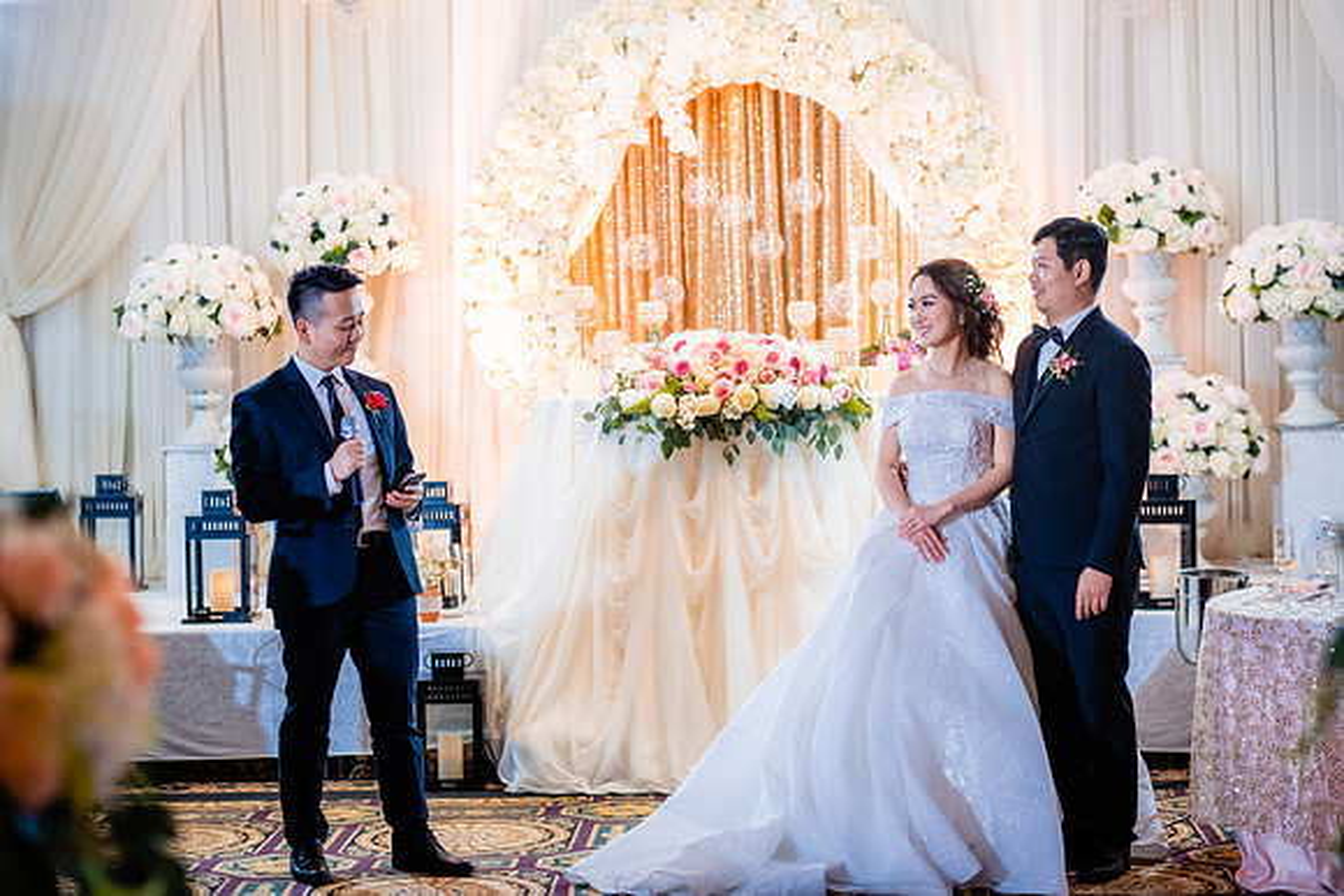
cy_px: 448
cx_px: 672
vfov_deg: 16.3
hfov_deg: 24.2
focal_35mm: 84
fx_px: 3137
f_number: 2
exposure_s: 1/160
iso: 640
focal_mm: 56
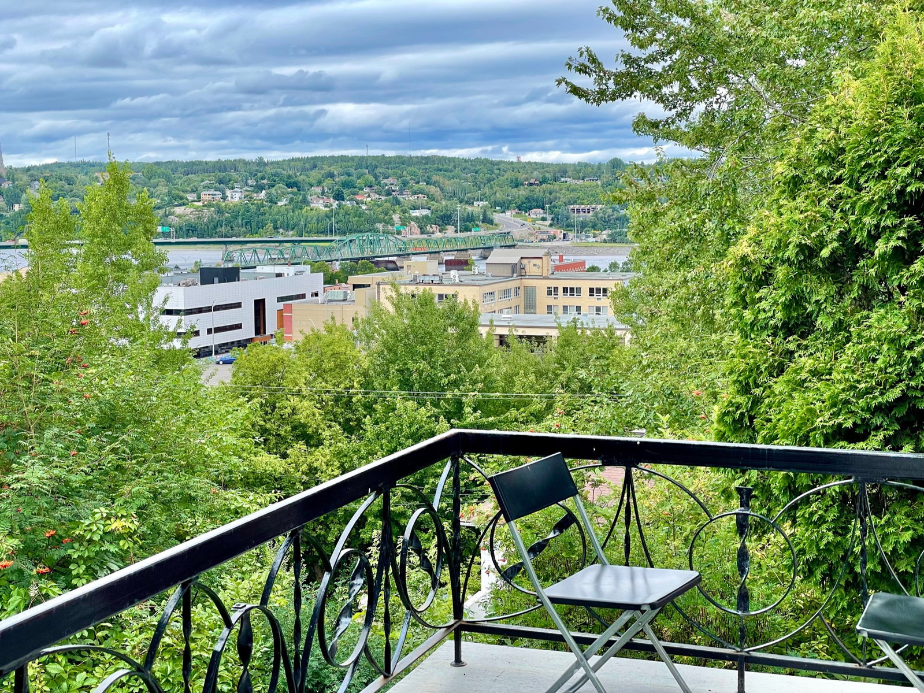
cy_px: 346
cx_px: 462
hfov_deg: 36.8
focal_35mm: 52
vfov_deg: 28.0
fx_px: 1388
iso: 25
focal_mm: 6
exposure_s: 1/361
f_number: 2
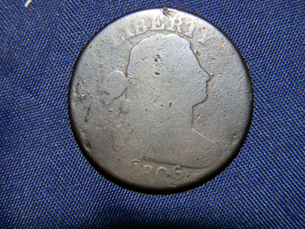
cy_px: 114
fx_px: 731
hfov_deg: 23.6
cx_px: 152
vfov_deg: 17.8
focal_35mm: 83
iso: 200
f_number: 9
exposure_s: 1/30
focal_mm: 15.1
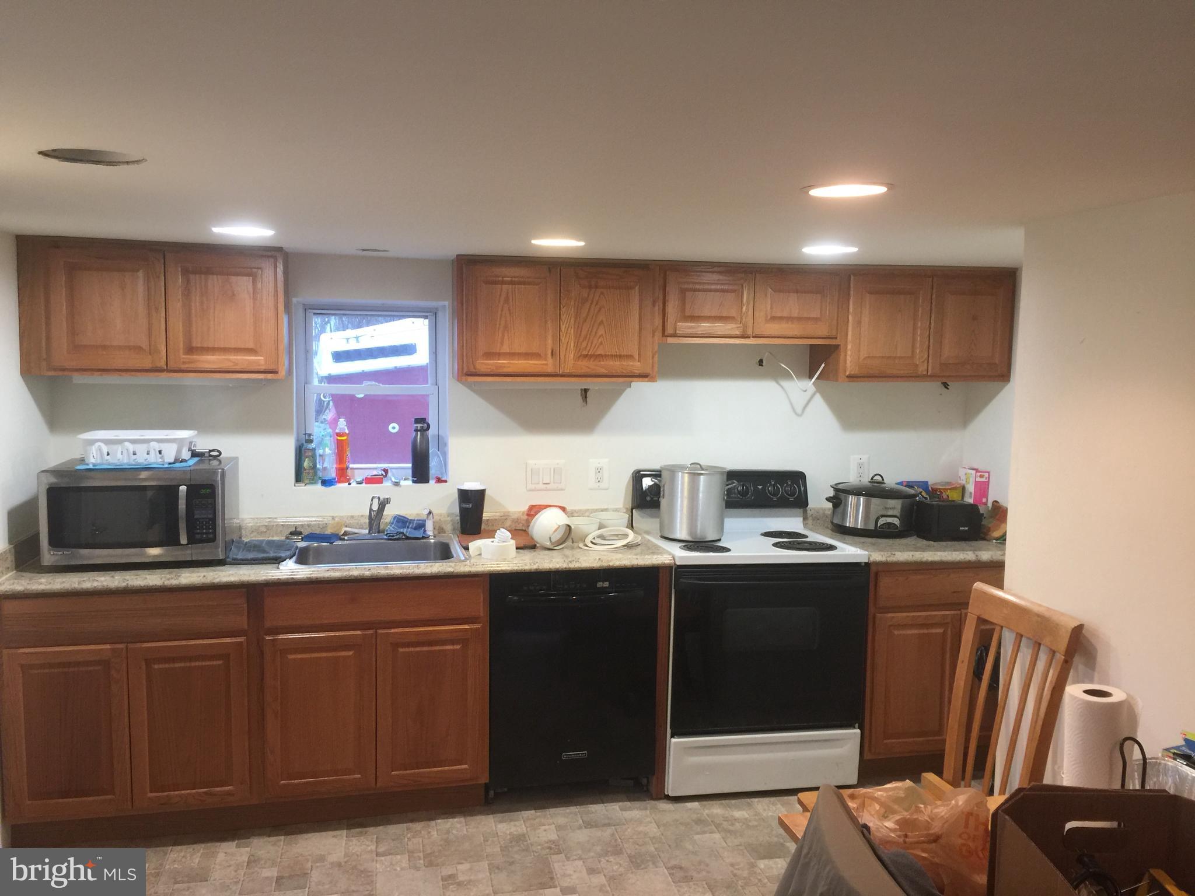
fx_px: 1001
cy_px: 448
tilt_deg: -4.6
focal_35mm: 29
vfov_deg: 48.2
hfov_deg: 61.7
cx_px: 598
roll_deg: -1.2
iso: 50
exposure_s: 1/15
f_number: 2.2
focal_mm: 4.15
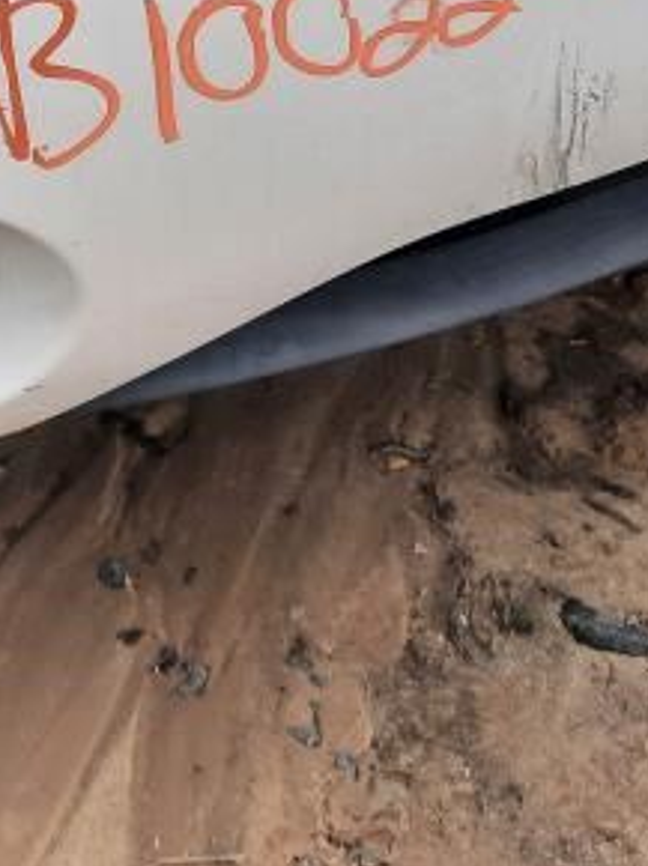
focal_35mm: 69
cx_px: 45
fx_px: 1725
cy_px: 6
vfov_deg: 26.7
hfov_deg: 20.8
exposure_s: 1/887
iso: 32
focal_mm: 4.6
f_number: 2
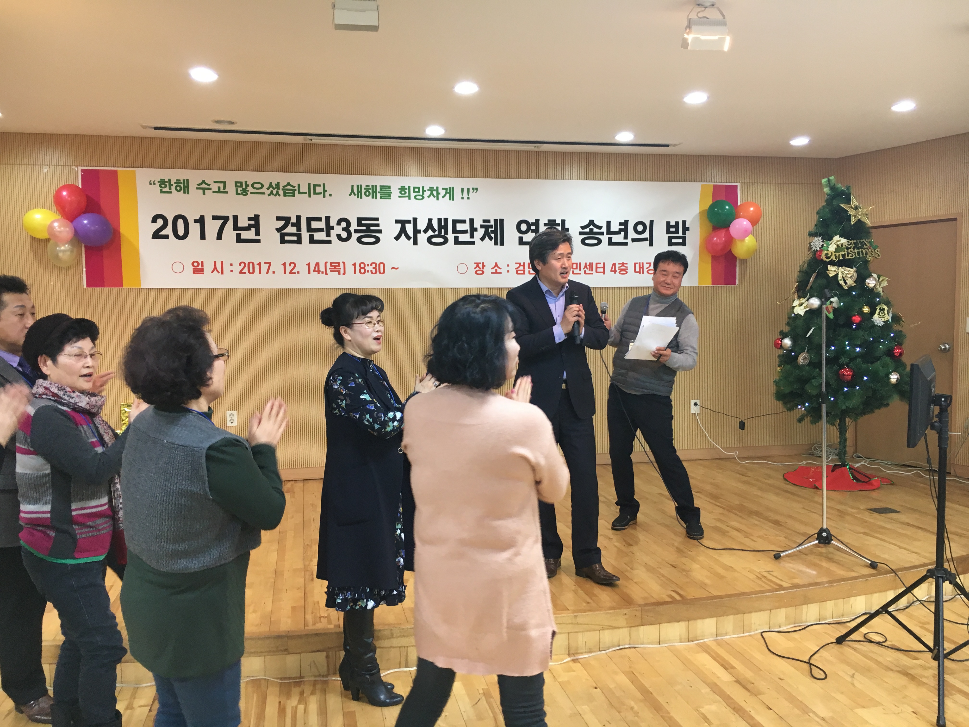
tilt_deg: -4.0
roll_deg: +1.2
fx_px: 812
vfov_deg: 48.2
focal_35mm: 29
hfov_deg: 61.7
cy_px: 364
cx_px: 484
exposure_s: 1/30
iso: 80
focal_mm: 4.15
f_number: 2.2
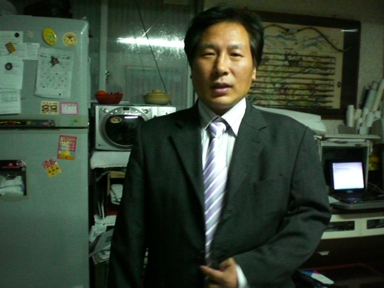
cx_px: 192
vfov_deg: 37.7
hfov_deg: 49.0
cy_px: 144
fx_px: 422
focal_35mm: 38
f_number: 3.1
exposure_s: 1/20
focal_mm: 6.3
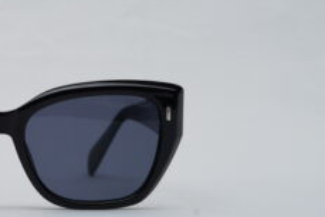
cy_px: 106
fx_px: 1183
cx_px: 14
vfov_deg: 10.5
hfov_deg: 15.4
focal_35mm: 131
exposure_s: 1/160
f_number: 9
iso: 100
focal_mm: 50
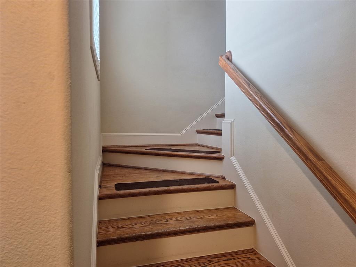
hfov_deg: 73.9
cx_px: 178
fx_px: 237
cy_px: 134
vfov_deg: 58.9
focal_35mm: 23
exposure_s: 1/40
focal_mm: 5.54
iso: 80
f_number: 1.8
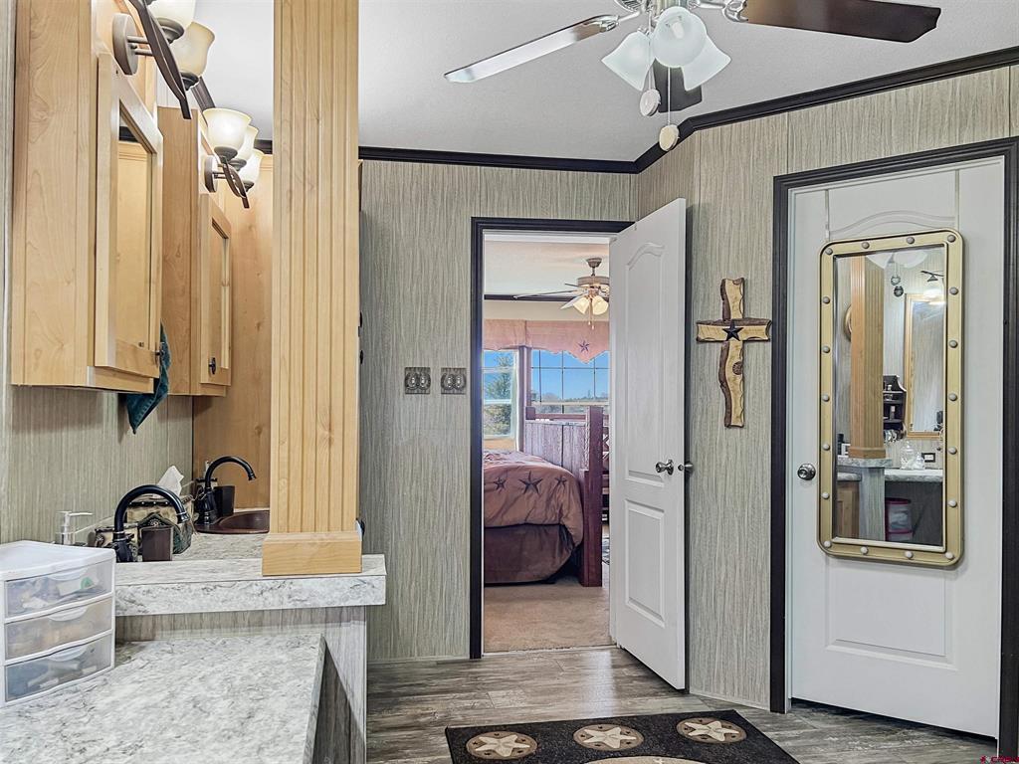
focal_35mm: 26
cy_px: 382
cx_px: 510
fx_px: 765
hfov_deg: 67.3
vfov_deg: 53.1
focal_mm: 5.7
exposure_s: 1/60
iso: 200
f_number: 1.5
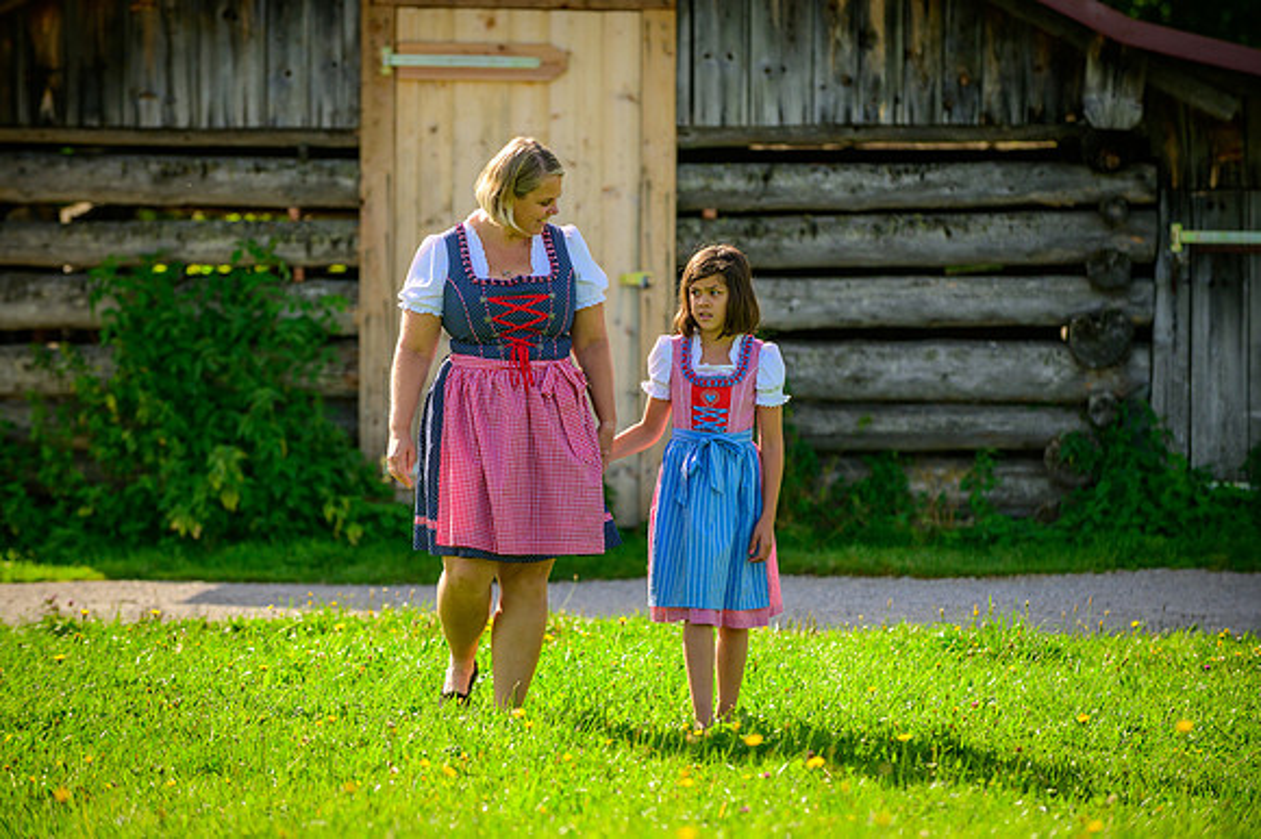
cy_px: 420
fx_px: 6301
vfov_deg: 7.6
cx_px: 630
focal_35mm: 180
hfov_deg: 11.4
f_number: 4
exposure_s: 1/2500
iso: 320
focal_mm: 180
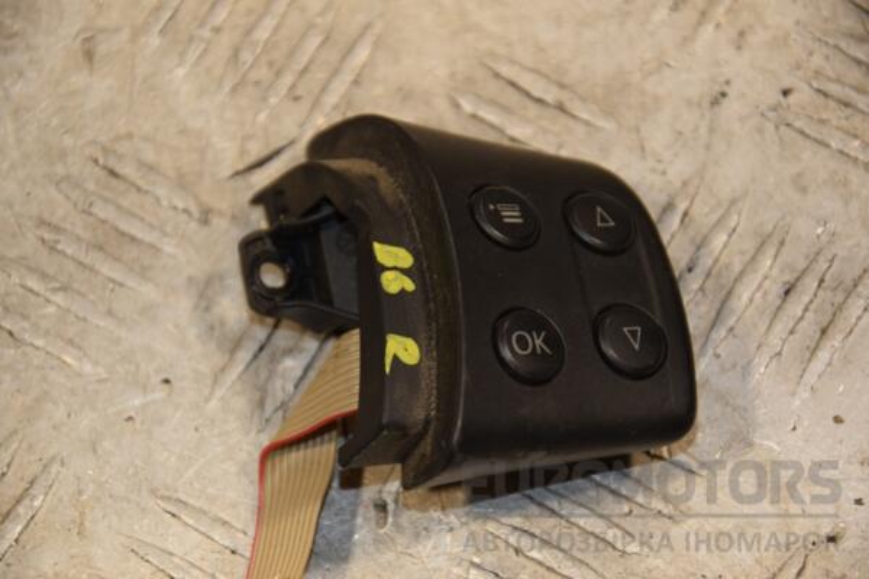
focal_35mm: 158
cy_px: 290
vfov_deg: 8.7
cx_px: 434
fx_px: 3802
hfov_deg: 13.0
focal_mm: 105
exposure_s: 1/160
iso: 800
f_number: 5.6
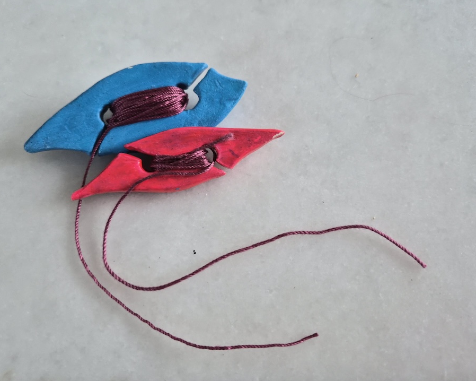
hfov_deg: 68.1
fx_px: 352
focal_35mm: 25
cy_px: 187
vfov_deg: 56.8
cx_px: 246
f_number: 1.8
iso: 250
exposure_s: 1/100
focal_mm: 5.4
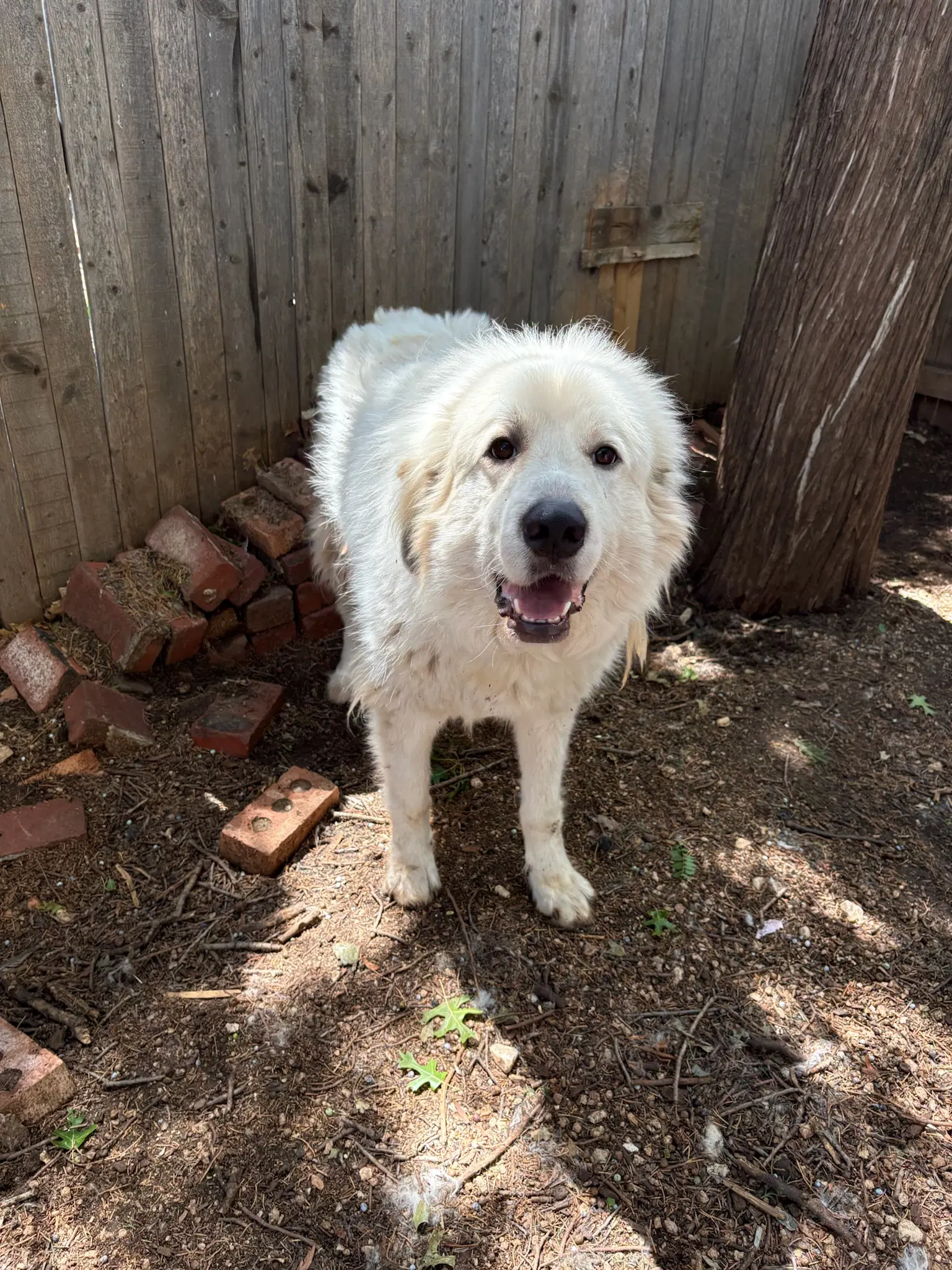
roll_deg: -1.2
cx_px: 476
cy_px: 635
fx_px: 953
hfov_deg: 53.1
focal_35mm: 26
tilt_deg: -29.4
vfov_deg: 67.3
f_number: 1.6
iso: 125
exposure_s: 1/223
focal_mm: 5.96
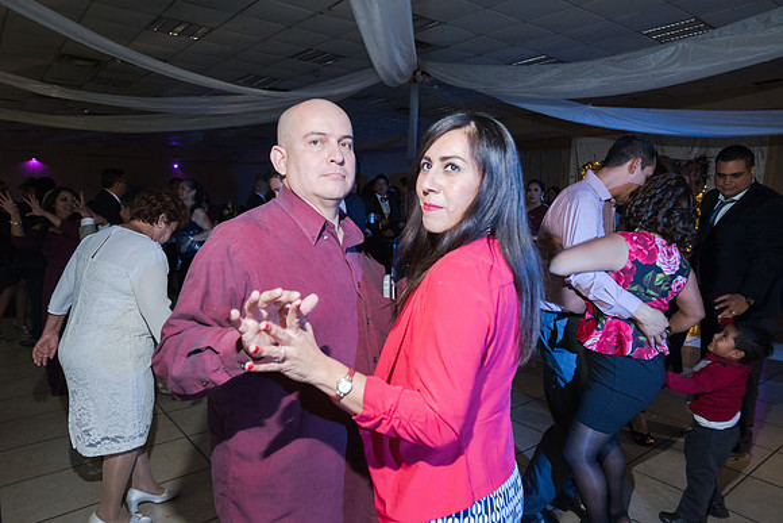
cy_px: 262
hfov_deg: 73.7
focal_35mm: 24
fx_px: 522
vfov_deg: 53.2
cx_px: 392
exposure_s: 1/125
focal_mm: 24
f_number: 3.5
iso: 1600
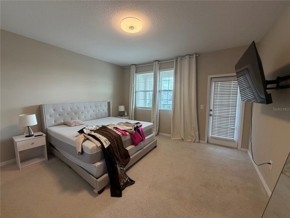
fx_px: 117
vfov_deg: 85.7
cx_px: 145
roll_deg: +0.3
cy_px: 109
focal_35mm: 14
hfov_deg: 102.1
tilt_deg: -6.6
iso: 200
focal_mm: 2.22
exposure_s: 1/60
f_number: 2.2
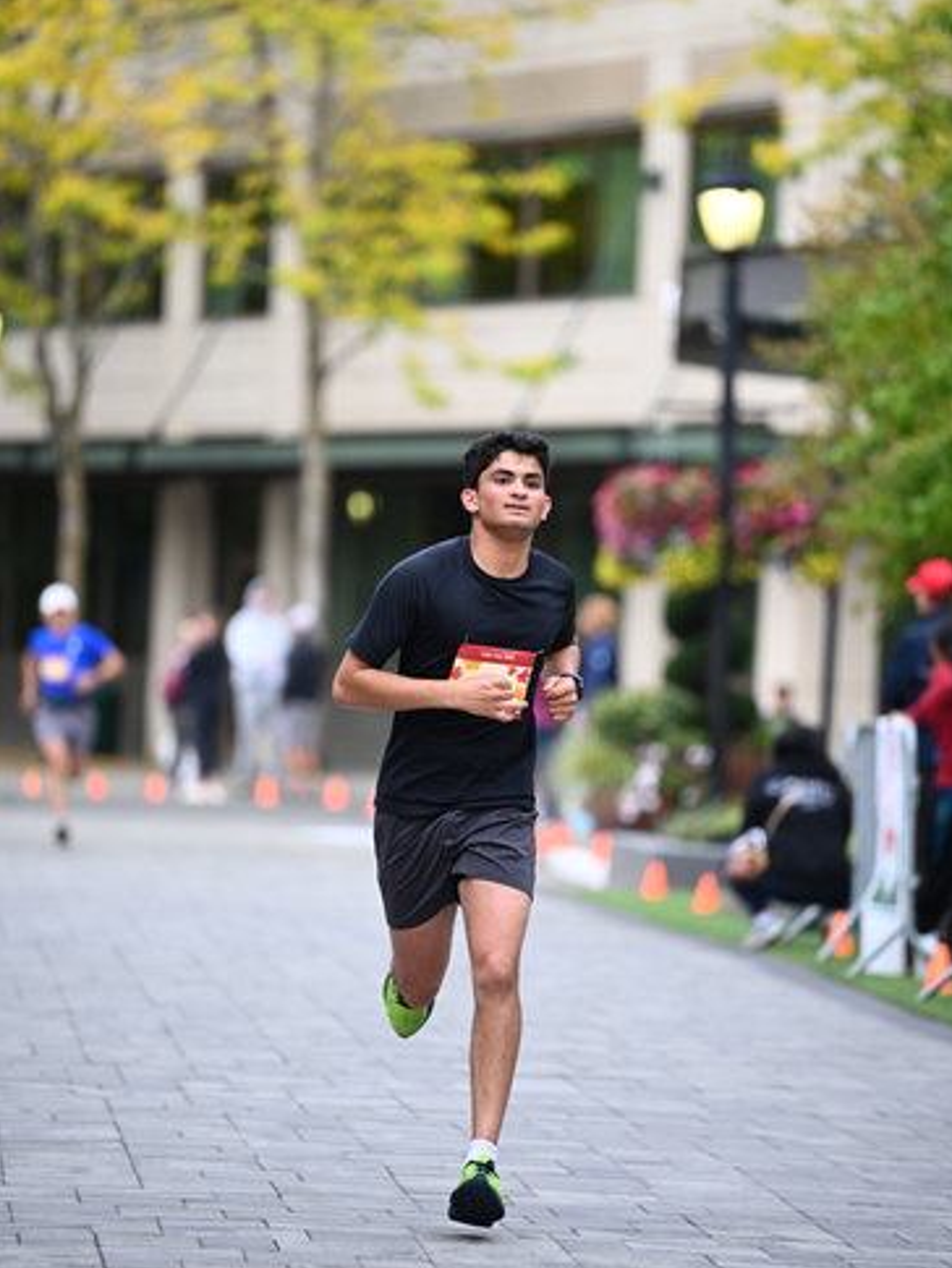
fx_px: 7990
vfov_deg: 9.1
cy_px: 627
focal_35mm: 218
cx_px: 477
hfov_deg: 6.8
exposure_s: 1/1600
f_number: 2.8
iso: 1000
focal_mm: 200
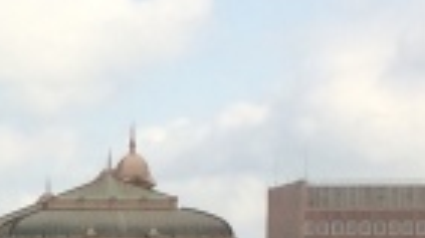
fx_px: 2578
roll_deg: +0.2
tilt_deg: -5.6
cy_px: 503
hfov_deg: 8.5
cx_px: -654
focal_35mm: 229
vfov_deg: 5.2
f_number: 2.2
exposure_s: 1/933
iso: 32
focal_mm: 4.15
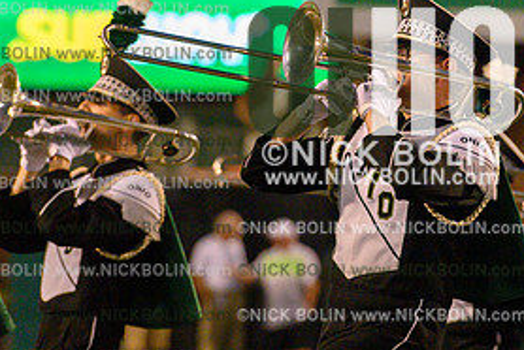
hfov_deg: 4.9
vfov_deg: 3.3
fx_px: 6076
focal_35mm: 417
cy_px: 97
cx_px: 381
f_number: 4
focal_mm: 200
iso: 10000
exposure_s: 1/1600
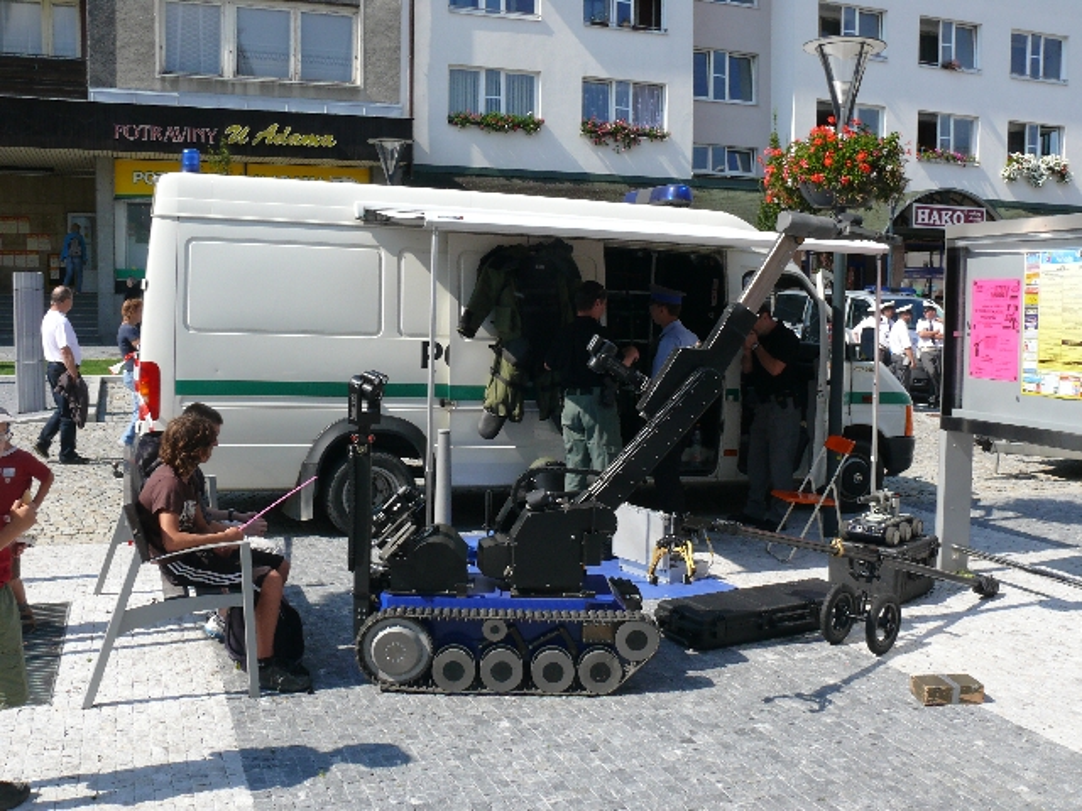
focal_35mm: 35
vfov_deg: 40.7
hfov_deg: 52.6
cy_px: 406
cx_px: 541
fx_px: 1094
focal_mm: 7.4
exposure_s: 1/320
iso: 100
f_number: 5.6
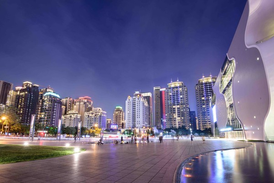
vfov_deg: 73.7
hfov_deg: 96.7
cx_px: 137
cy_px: 92
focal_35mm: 16
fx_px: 122
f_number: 11
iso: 100
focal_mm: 16
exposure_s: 6
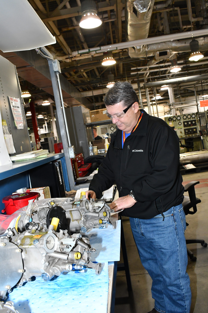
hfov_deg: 42.3
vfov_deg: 60.3
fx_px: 269
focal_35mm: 31
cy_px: 156
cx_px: 104
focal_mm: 21
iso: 1600
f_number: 8
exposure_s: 1/60
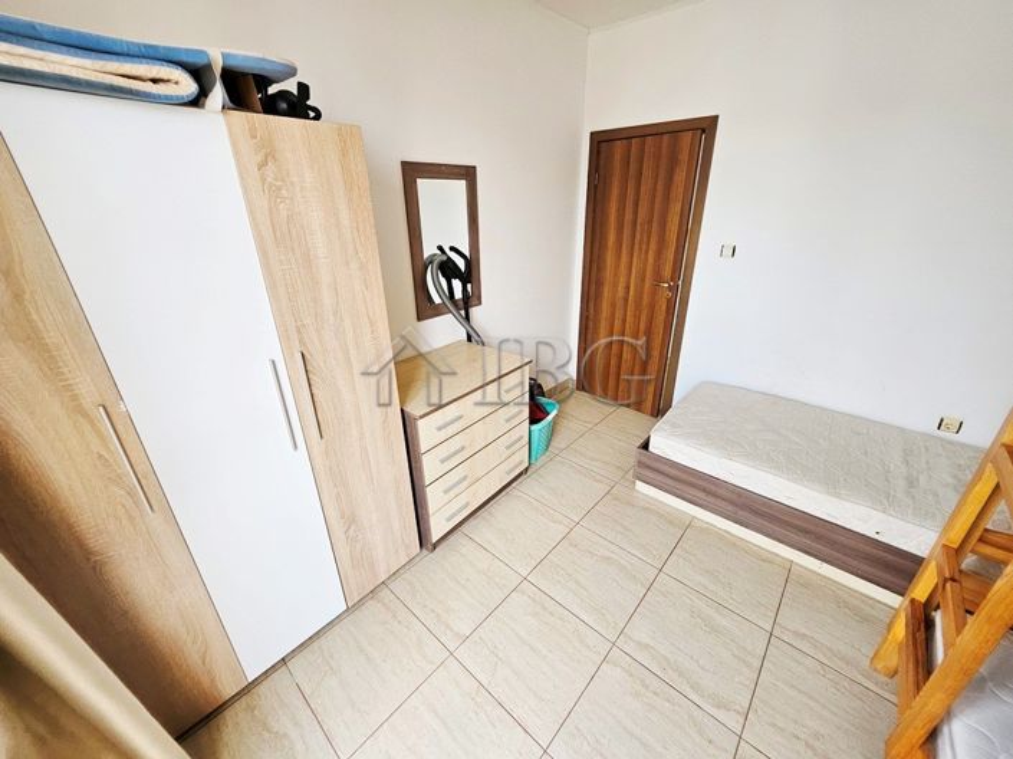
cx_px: 506
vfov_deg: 89.9
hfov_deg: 106.2
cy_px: 380
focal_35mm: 13
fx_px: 380
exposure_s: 1/50
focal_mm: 1.7
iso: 64
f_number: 2.2
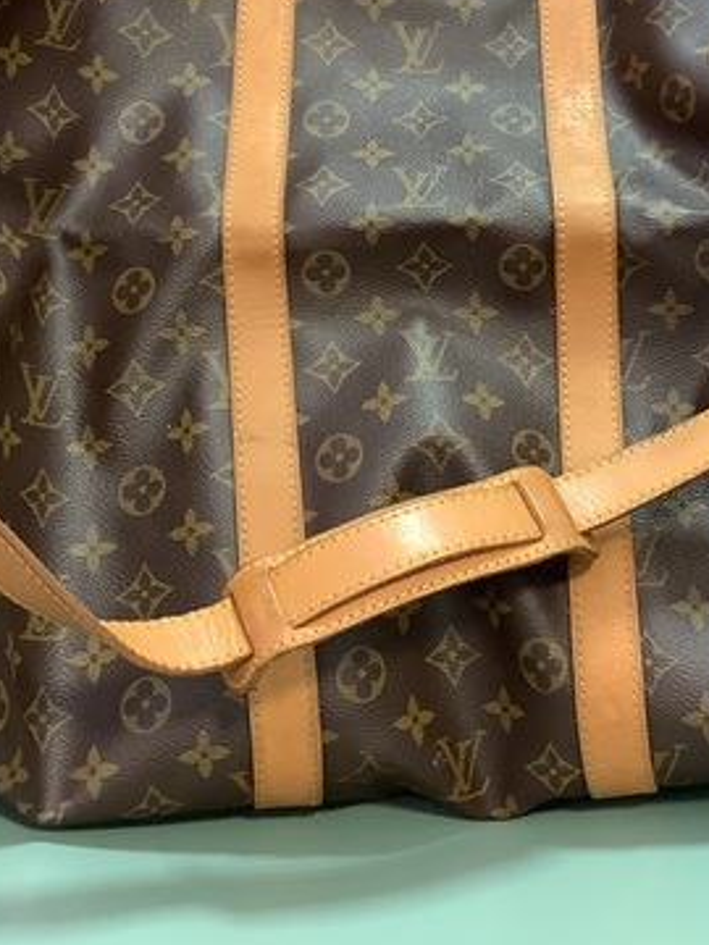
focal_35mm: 62
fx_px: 1693
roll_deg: +0.1
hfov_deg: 23.6
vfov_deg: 30.2
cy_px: 152
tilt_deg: -16.8
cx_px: 439
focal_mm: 3.3
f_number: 2.4
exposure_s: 1/40
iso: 320
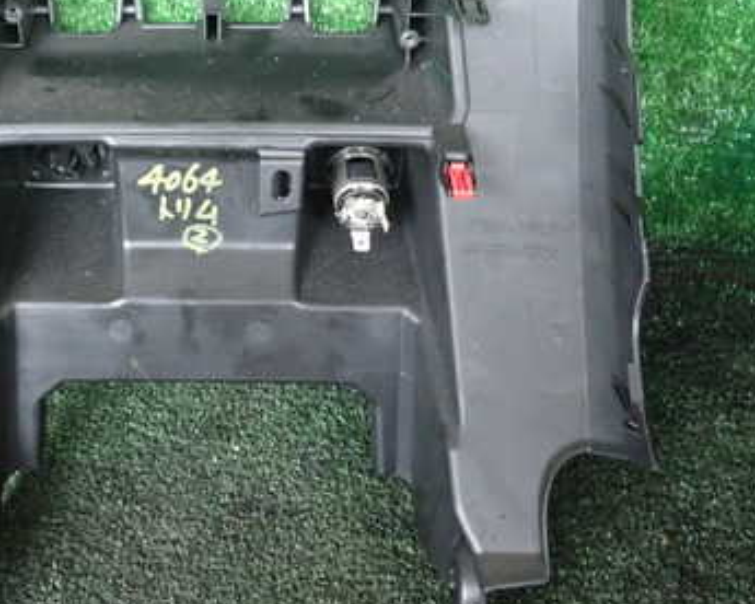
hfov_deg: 35.9
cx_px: 199
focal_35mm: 51
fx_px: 1140
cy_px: 199
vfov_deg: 29.5
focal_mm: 5.4
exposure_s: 1/30
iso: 800
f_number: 2.3
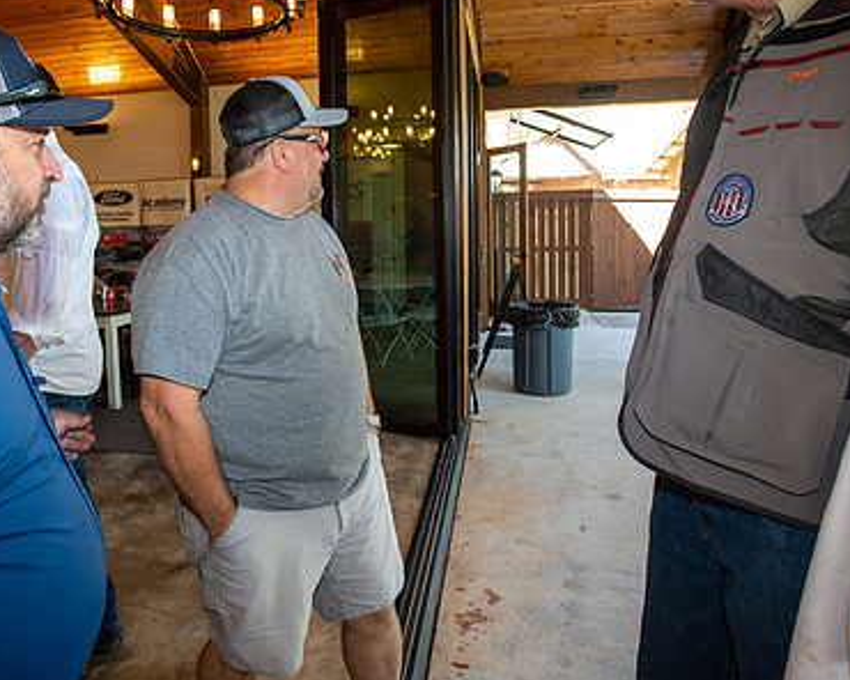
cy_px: 260
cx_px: 363
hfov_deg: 67.7
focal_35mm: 25
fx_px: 629
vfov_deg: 56.2
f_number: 5.6
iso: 1600
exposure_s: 1/125
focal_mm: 17
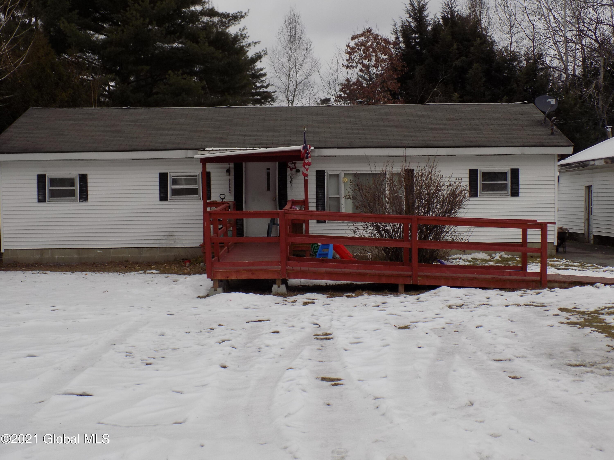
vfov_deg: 31.5
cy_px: 230
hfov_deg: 41.2
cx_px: 307
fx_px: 816
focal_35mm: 46
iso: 80
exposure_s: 1/200
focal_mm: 8.1
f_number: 3.7
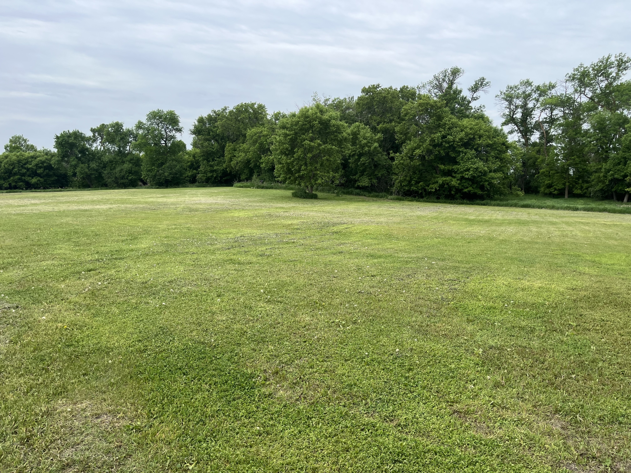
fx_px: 474
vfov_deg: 53.1
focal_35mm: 26
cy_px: 236
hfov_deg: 67.3
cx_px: 316
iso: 50
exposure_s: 1/2358
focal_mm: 5.1
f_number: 1.6
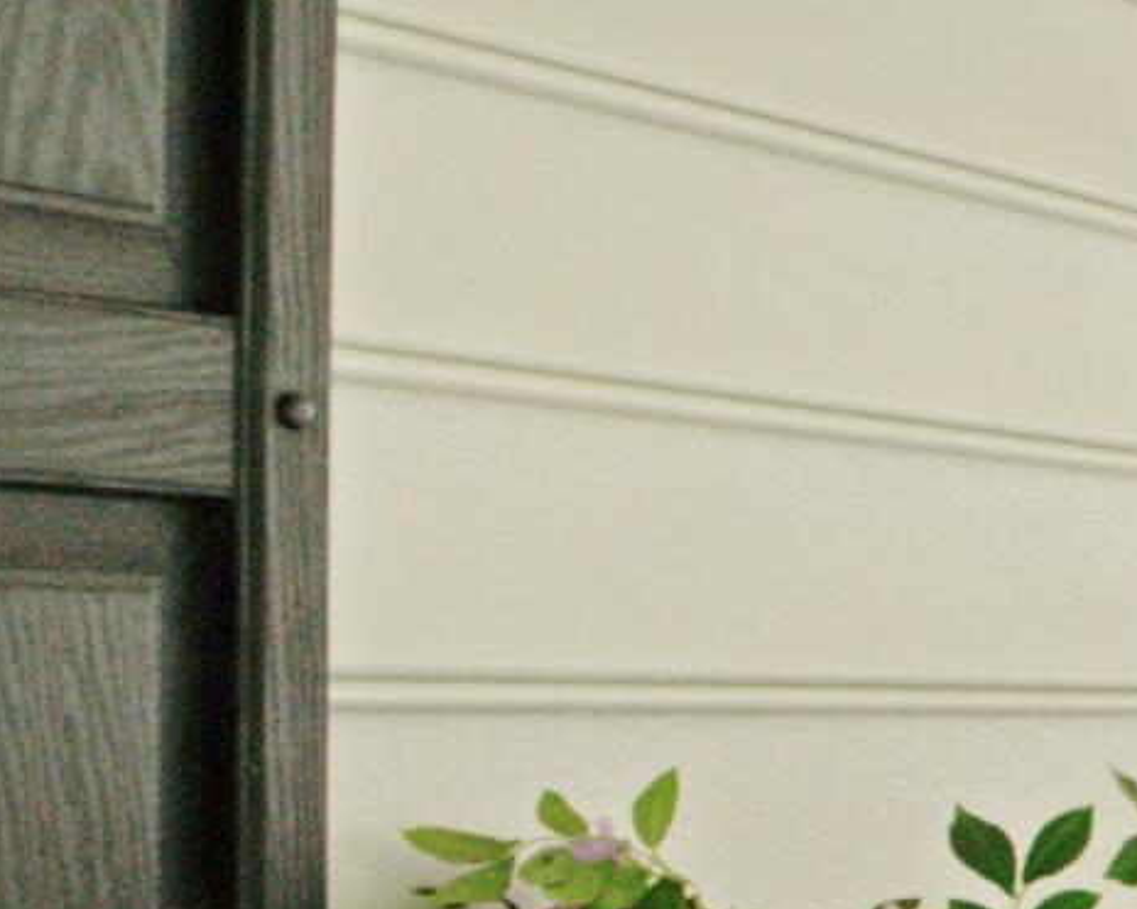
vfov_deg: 15.8
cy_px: 621
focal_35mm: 97
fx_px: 3263
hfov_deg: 13.2
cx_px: 2916
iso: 100
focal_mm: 16
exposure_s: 1/125
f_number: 8
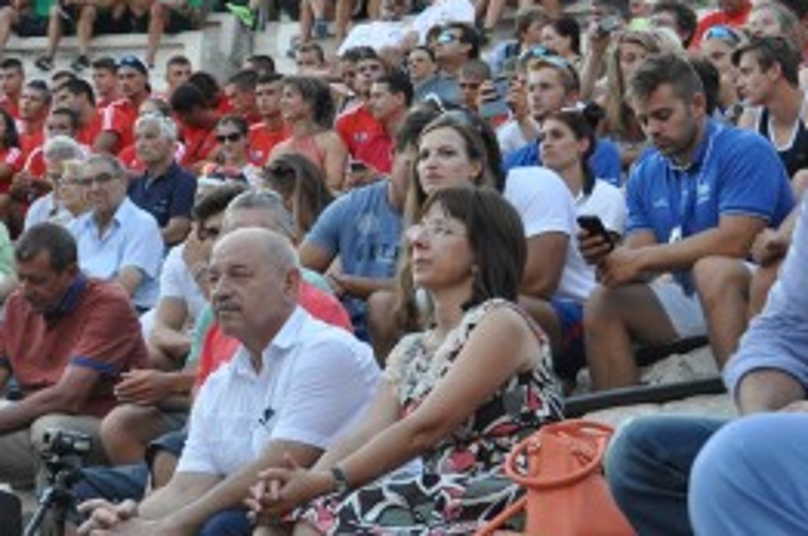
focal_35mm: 126
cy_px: 156
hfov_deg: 16.3
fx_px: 2819
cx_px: 447
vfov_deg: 10.9
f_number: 7.1
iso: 800
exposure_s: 1/200
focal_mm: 55
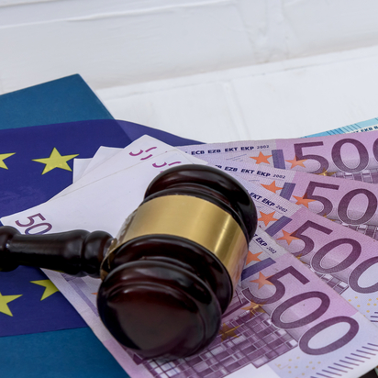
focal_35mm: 99
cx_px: 389
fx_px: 1223
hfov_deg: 17.1
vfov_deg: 17.5
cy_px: 285
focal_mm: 48
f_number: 9
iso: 320
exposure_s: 1/200
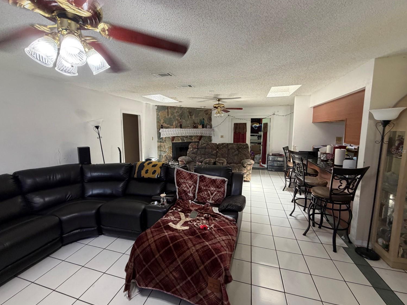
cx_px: 200
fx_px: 176
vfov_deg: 81.8
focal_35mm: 15
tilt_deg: -5.7
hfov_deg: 98.2
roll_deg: +0.7
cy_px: 151
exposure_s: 1/60
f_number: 2.2
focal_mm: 2.22
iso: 250
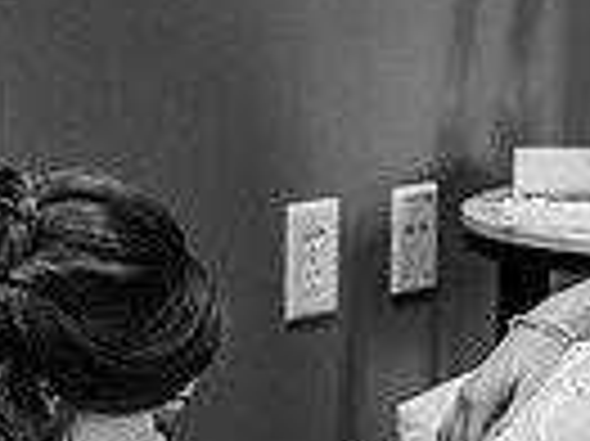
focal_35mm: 191
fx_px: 3252
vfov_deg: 7.5
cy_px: 770
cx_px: 331
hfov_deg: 10.4
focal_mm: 58
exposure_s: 1/125
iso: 500
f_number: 2.8
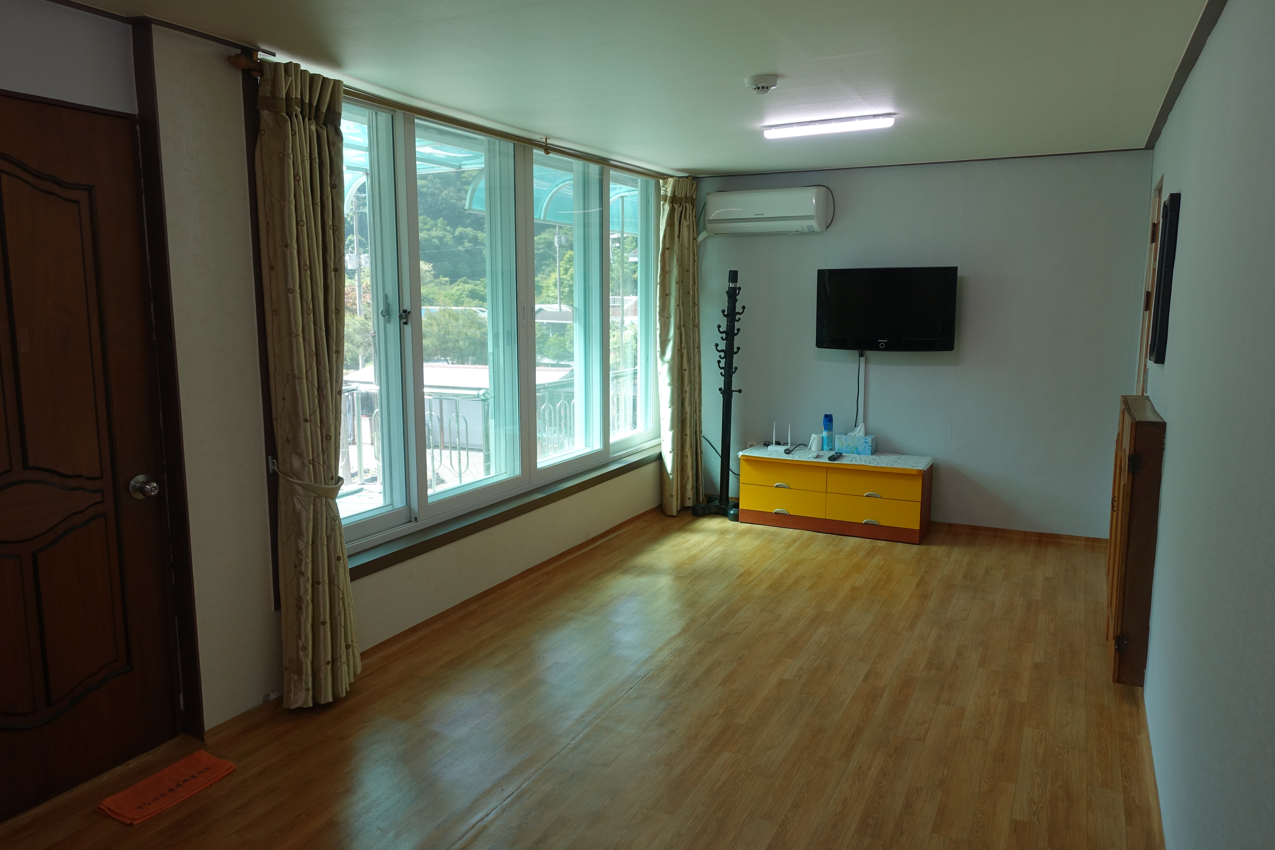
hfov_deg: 73.7
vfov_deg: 53.1
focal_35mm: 24
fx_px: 850
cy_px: 425
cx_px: 638
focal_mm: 8.8
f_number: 3.5
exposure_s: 1/80
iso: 125
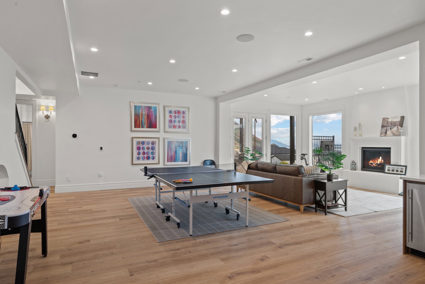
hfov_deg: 81.2
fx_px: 248
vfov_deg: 59.5
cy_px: 142
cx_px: 212
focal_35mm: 21
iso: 500
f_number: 8
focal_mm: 21
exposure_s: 1/3
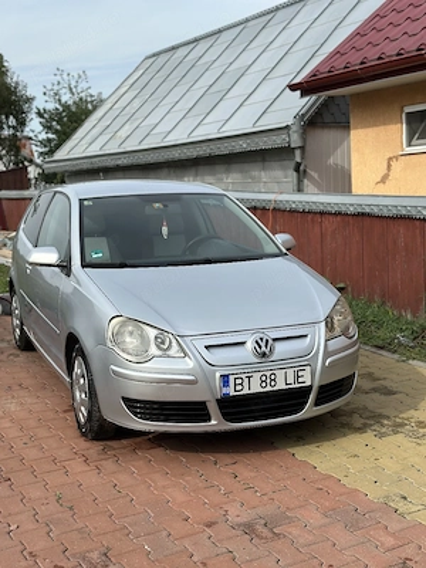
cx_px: 213
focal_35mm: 48
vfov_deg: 39.7
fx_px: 788
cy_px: 284
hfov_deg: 30.3
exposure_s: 1/5000
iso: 80
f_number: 1.78
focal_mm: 6.86
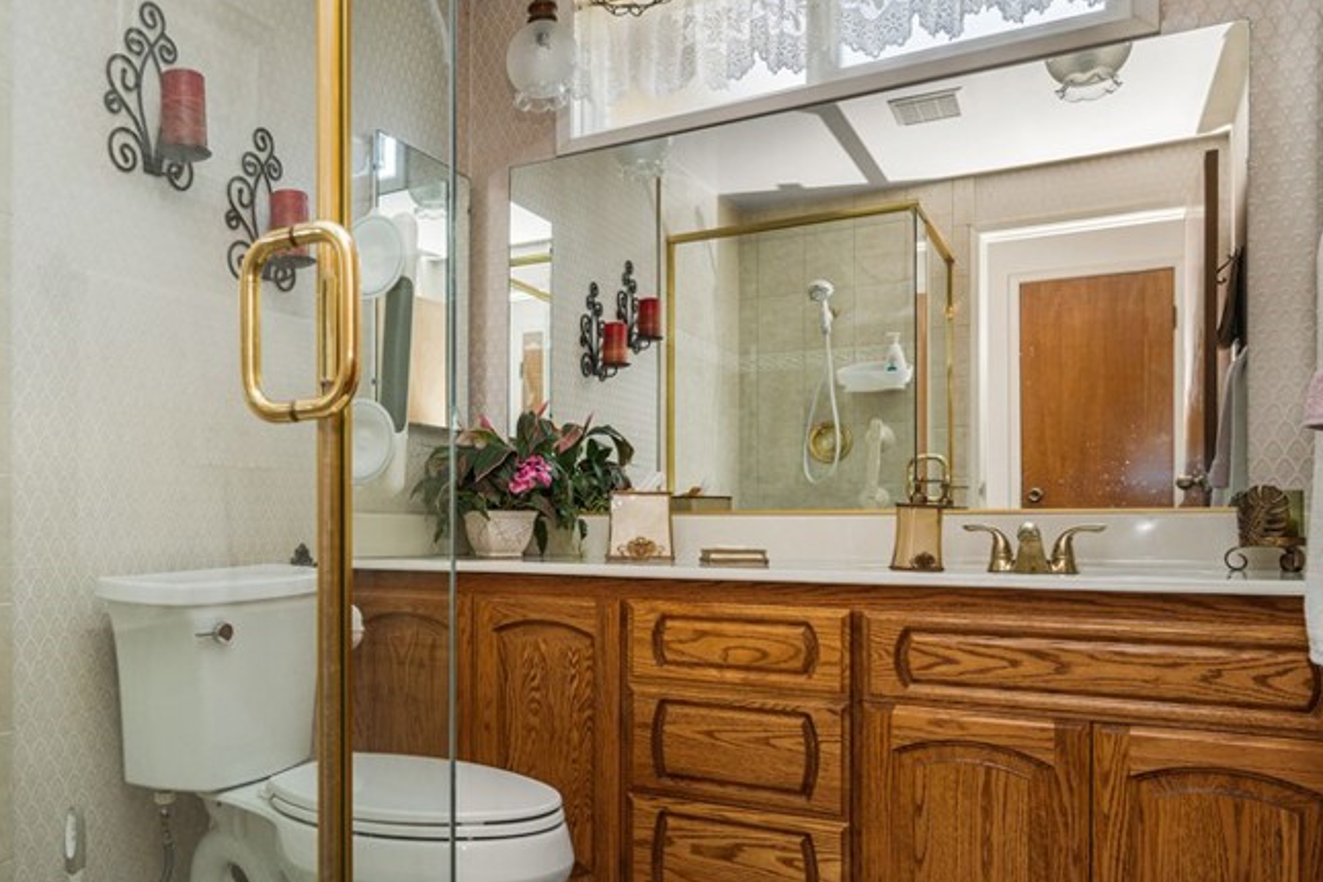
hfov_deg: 64.4
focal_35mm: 27
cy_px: 483
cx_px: 375
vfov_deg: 47.9
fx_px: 992
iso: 80
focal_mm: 17
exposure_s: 1/60
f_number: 5
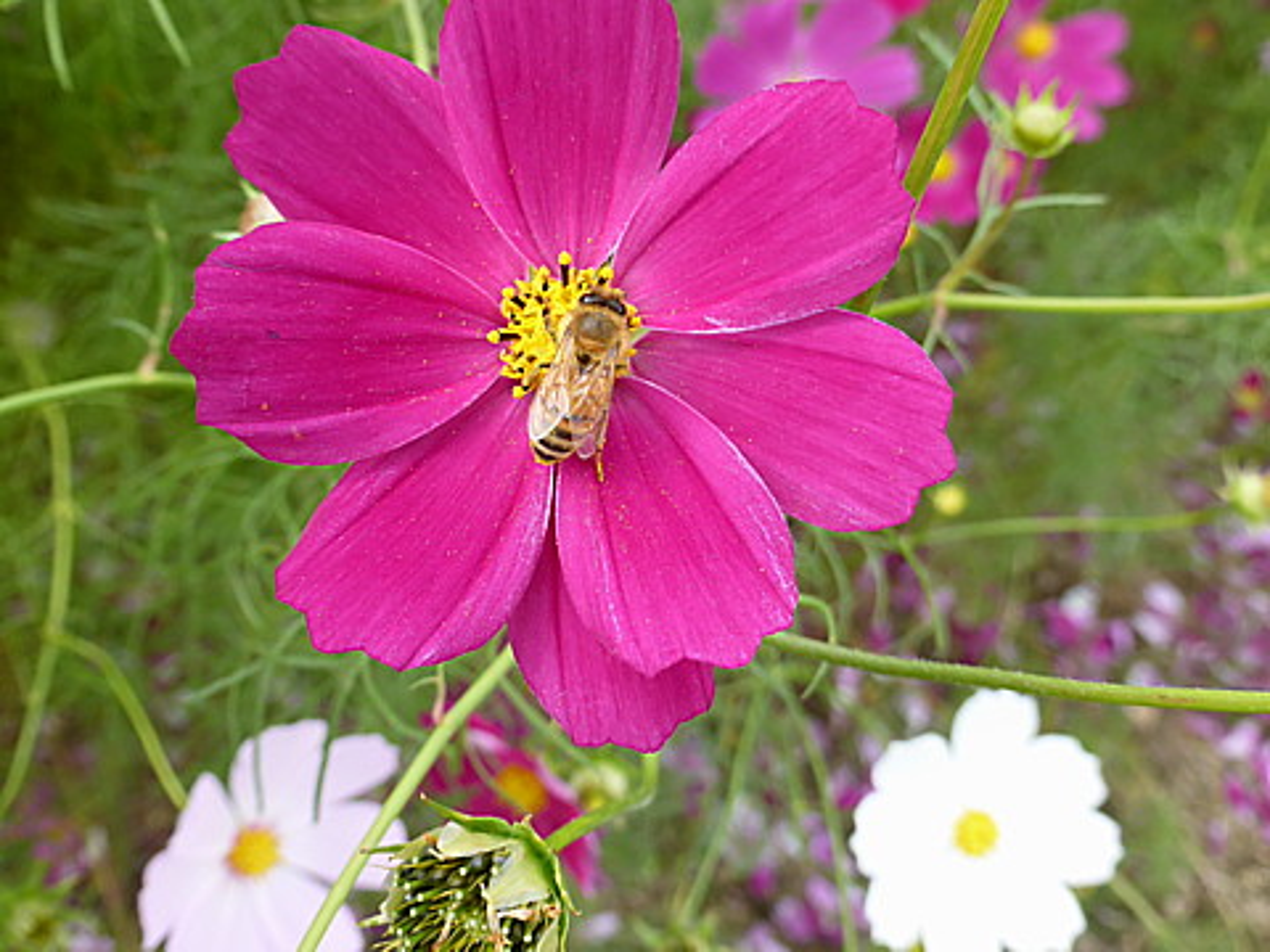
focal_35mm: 40
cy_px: 476
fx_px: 1468
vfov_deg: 36.0
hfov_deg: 46.8
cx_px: 635
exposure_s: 1/160
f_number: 3.9
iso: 100
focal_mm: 6.9
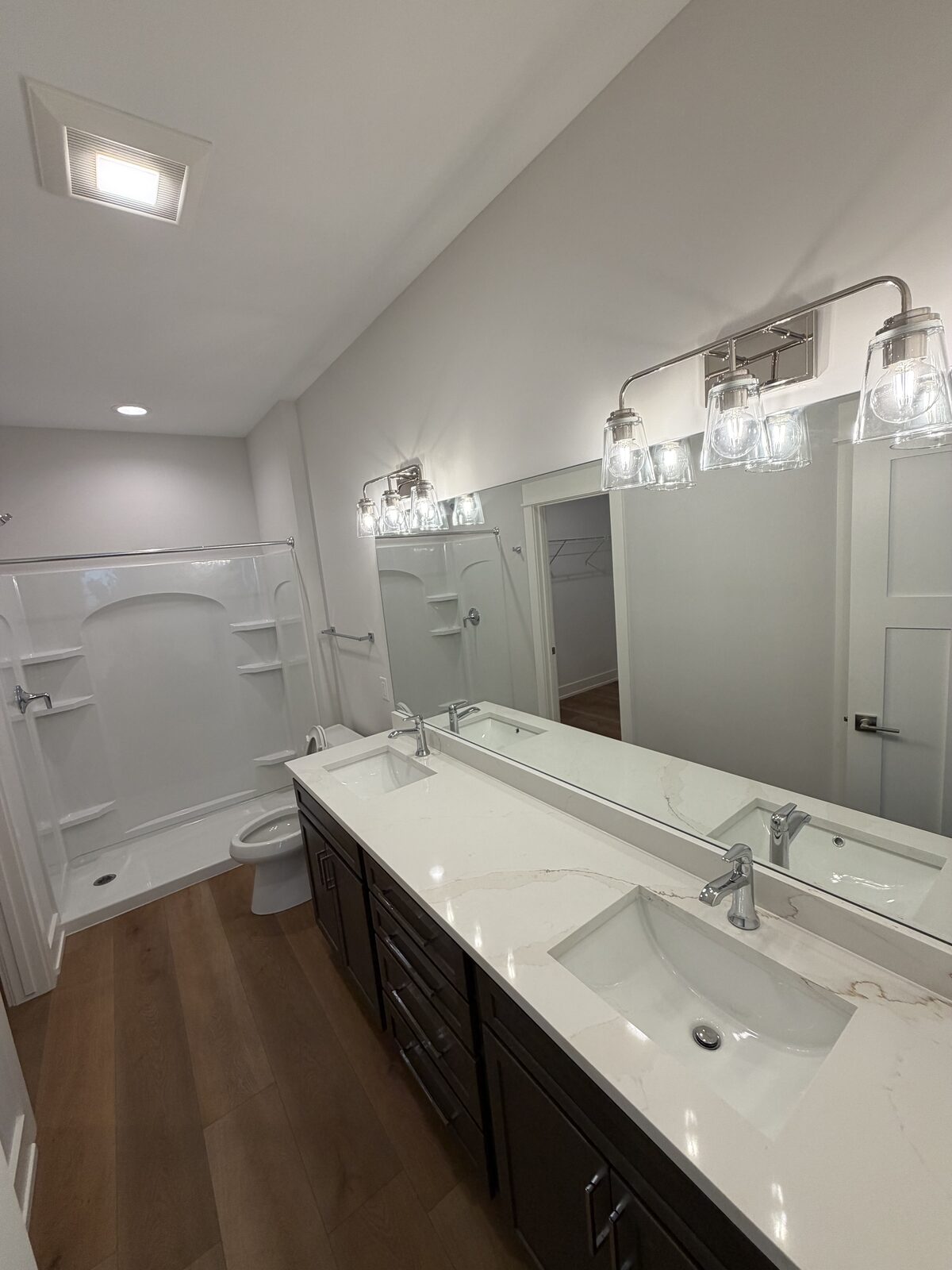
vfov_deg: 102.1
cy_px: 635
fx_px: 513
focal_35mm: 14
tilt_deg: -8.3
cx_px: 476
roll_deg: +5.1
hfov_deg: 85.7
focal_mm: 2.22
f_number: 2.2
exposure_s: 1/120
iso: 125
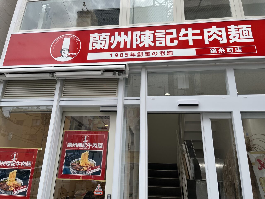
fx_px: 199
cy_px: 100
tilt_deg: +17.9
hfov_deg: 67.3
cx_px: 132
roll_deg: -1.7
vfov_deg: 53.1
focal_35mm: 26
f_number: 1.6
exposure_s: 1/871
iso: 50
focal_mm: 5.1
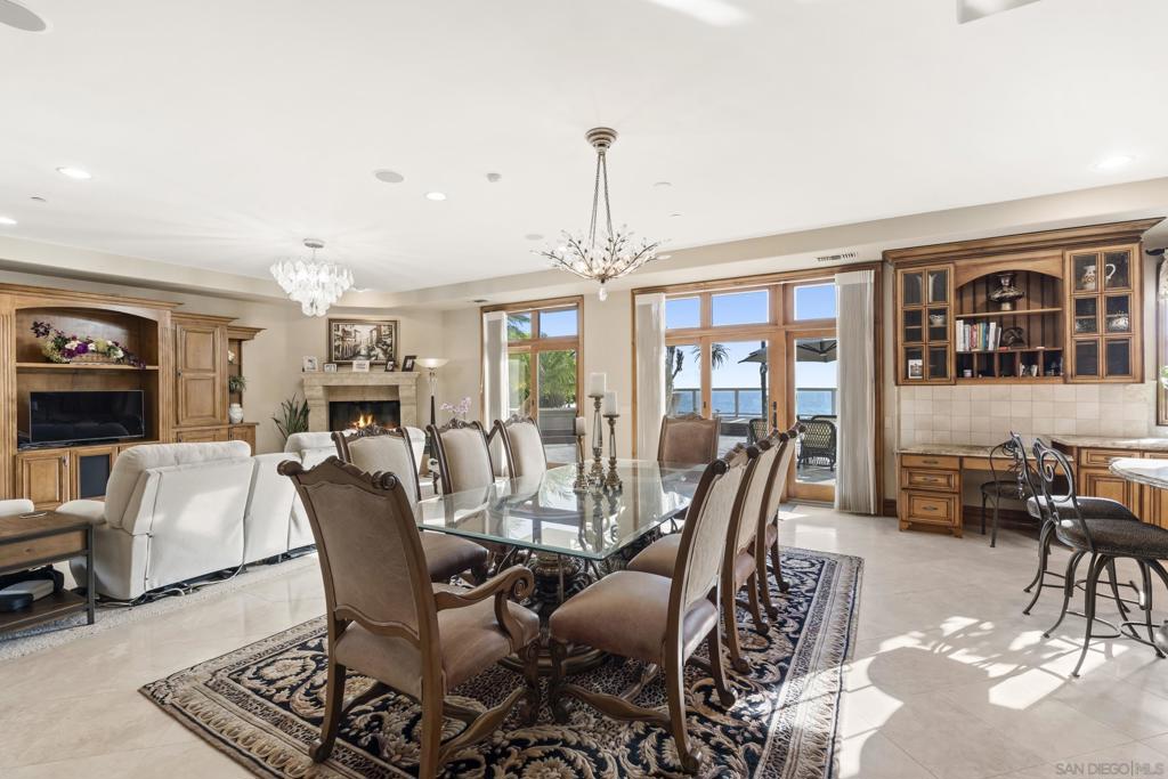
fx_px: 519
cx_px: 584
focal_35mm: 16
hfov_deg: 96.7
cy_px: 390
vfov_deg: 73.8
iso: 500
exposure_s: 1/20
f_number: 8
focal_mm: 16
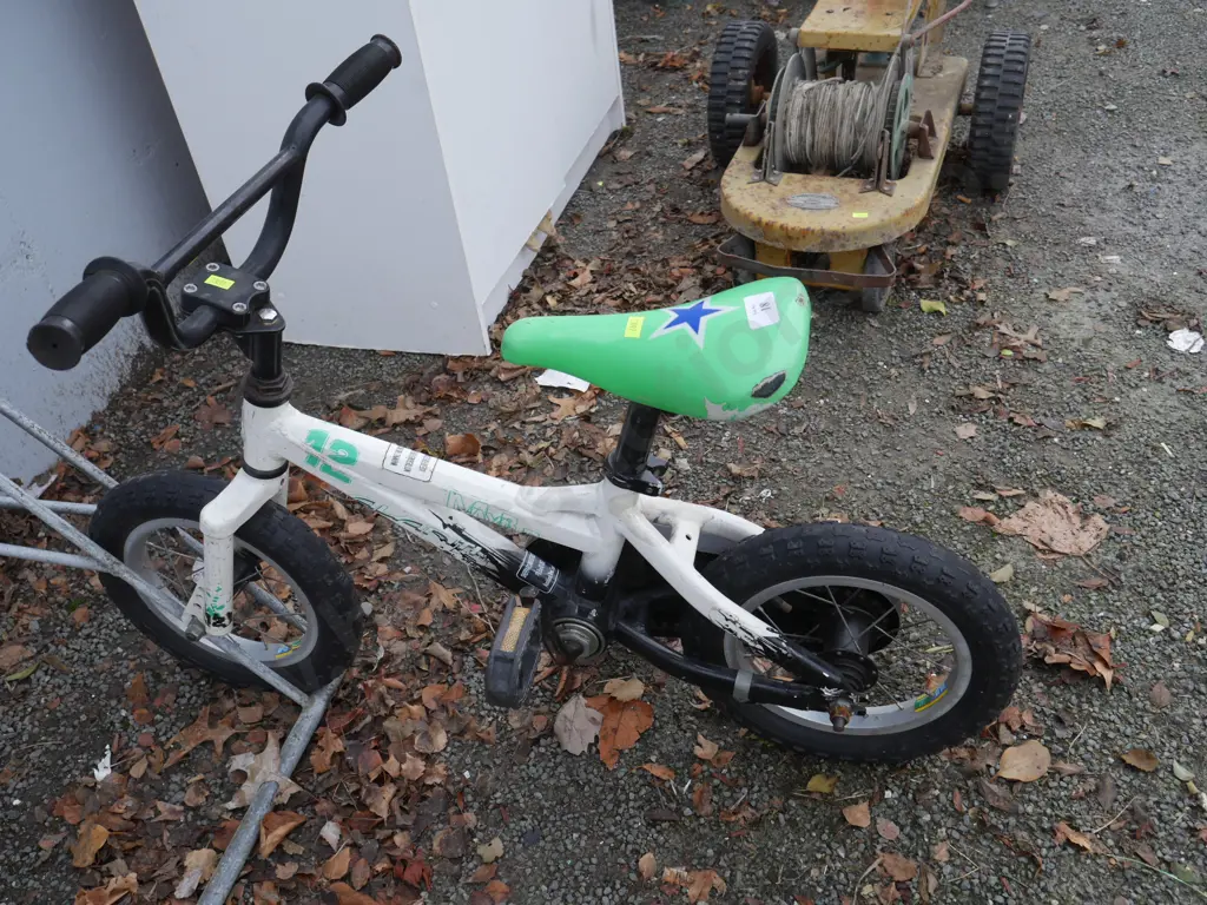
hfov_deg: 56.8
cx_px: 604
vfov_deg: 44.2
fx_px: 1116
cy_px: 452
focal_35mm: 32
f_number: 5
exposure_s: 1/200
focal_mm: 16
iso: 200
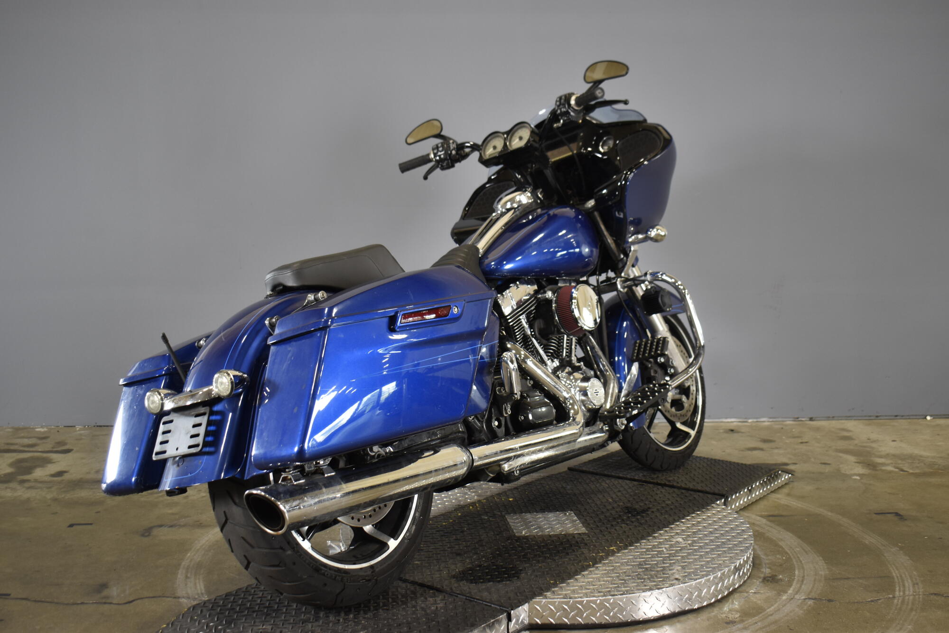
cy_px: 316
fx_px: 1067
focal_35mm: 40
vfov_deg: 33.0
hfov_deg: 47.9
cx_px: 474
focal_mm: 27
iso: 400
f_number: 4
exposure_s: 1/40
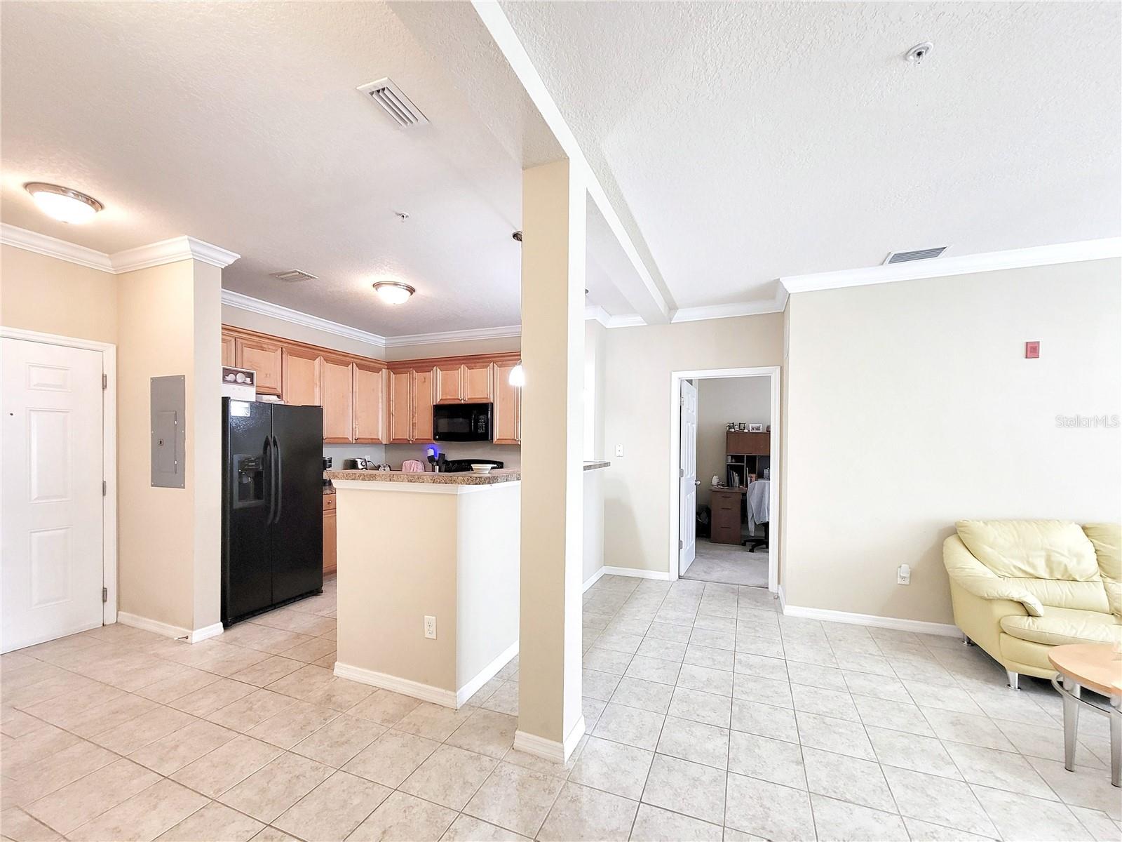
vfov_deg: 89.9
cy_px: 421
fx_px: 421
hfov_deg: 106.2
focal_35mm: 13
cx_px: 561
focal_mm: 2.2
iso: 250
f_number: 2.2
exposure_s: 1/60
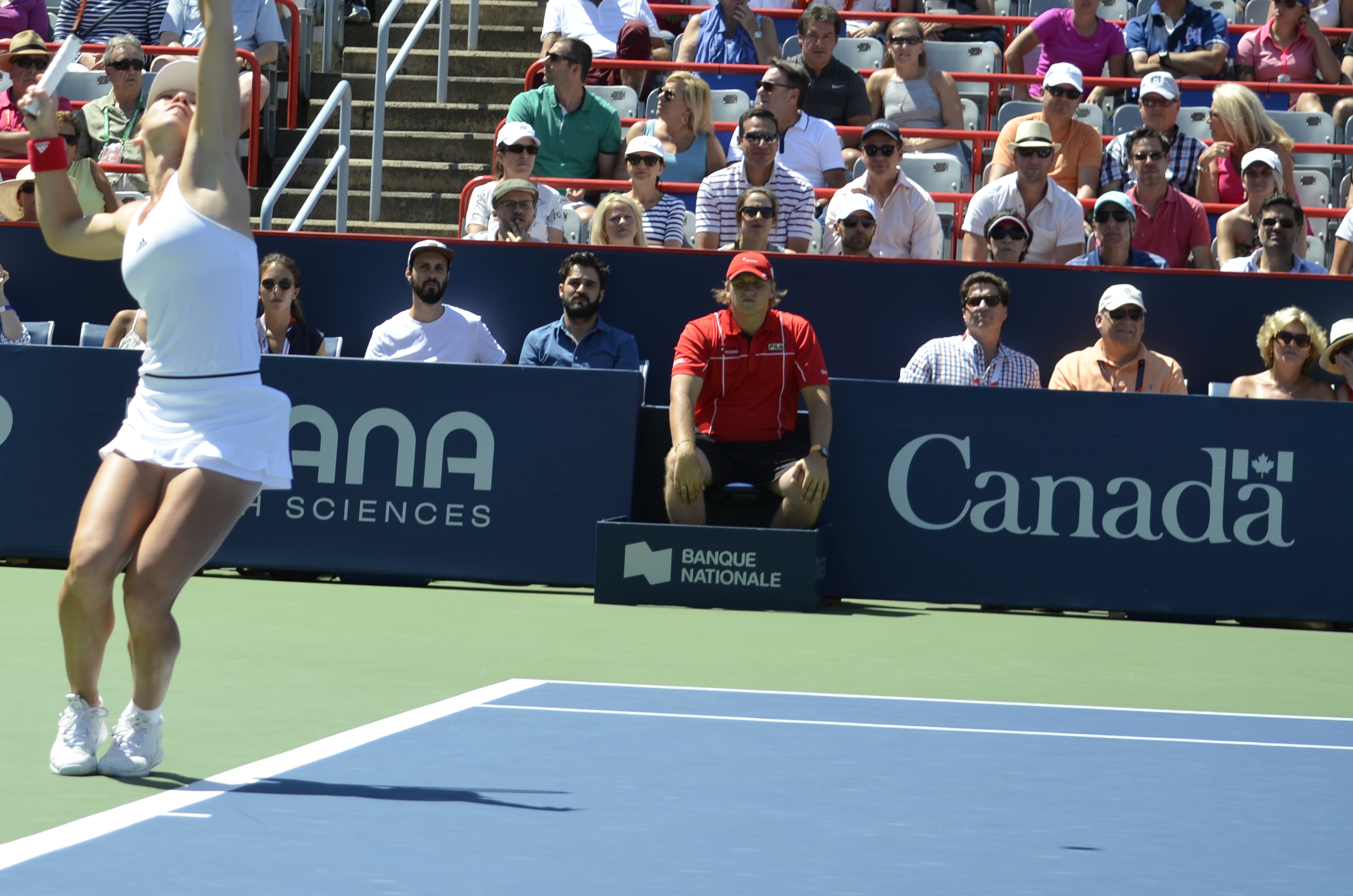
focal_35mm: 160
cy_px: 139
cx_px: 213
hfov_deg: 12.8
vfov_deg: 8.5
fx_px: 6001
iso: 100
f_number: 5
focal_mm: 62
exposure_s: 1/400
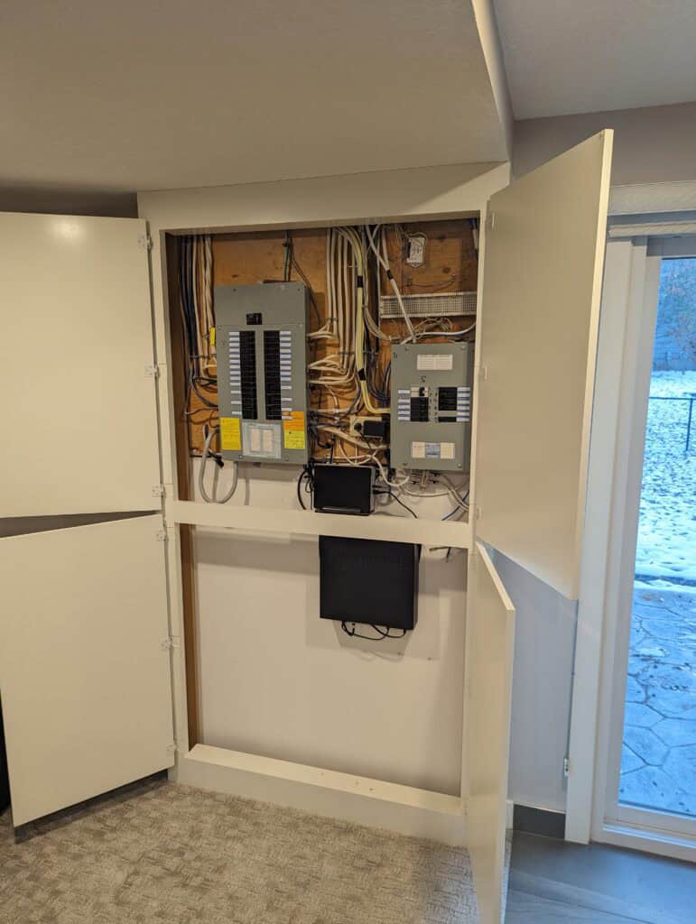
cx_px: 348
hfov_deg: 56.9
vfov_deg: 71.5
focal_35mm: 24
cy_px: 462
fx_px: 642
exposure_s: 1/24
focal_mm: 6.8
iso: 52
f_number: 1.9
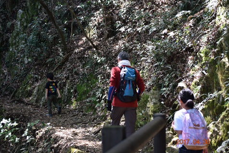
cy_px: 76
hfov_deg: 24.3
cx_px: 115
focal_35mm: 84
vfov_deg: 16.4
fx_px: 531
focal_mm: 55
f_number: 4.5
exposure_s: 1/80
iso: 400
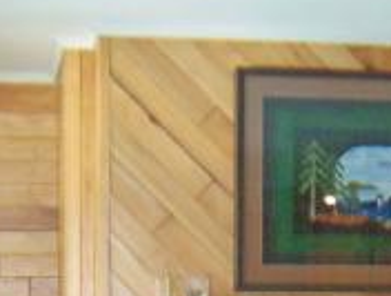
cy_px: 452
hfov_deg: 15.6
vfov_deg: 11.4
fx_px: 1416
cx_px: 302
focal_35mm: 125
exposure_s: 1/50
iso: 400
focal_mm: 6.8
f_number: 4.3
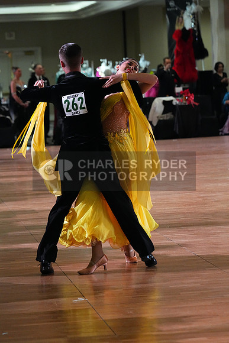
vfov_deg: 13.3
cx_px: 114
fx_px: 1468
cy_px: 172
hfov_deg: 8.9
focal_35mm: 154
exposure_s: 1/400
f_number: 5.6
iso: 10000
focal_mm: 154
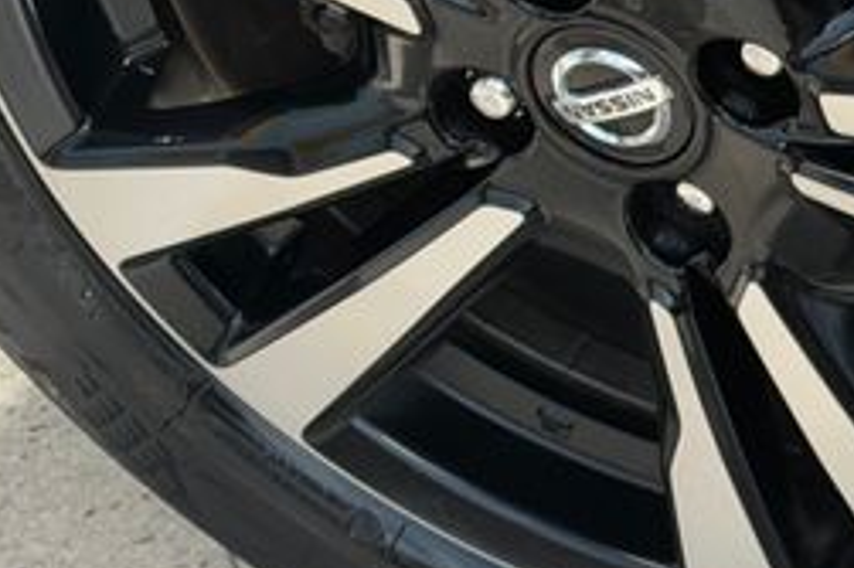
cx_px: 786
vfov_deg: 8.9
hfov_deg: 13.3
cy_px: -88
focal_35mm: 153
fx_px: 3627
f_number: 1.78
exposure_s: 1/2976
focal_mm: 6.76
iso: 80
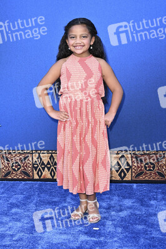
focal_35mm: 56
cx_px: 83
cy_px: 124
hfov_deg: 24.2
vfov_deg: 35.7
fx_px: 388
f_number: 6.3
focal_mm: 56
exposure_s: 1/250
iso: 1000
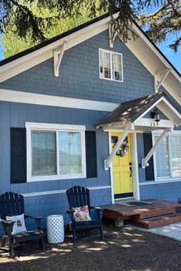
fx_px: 256
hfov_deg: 38.9
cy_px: 137
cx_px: 81
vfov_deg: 55.8
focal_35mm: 34
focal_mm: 6.86
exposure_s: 1/816
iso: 80
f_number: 1.78
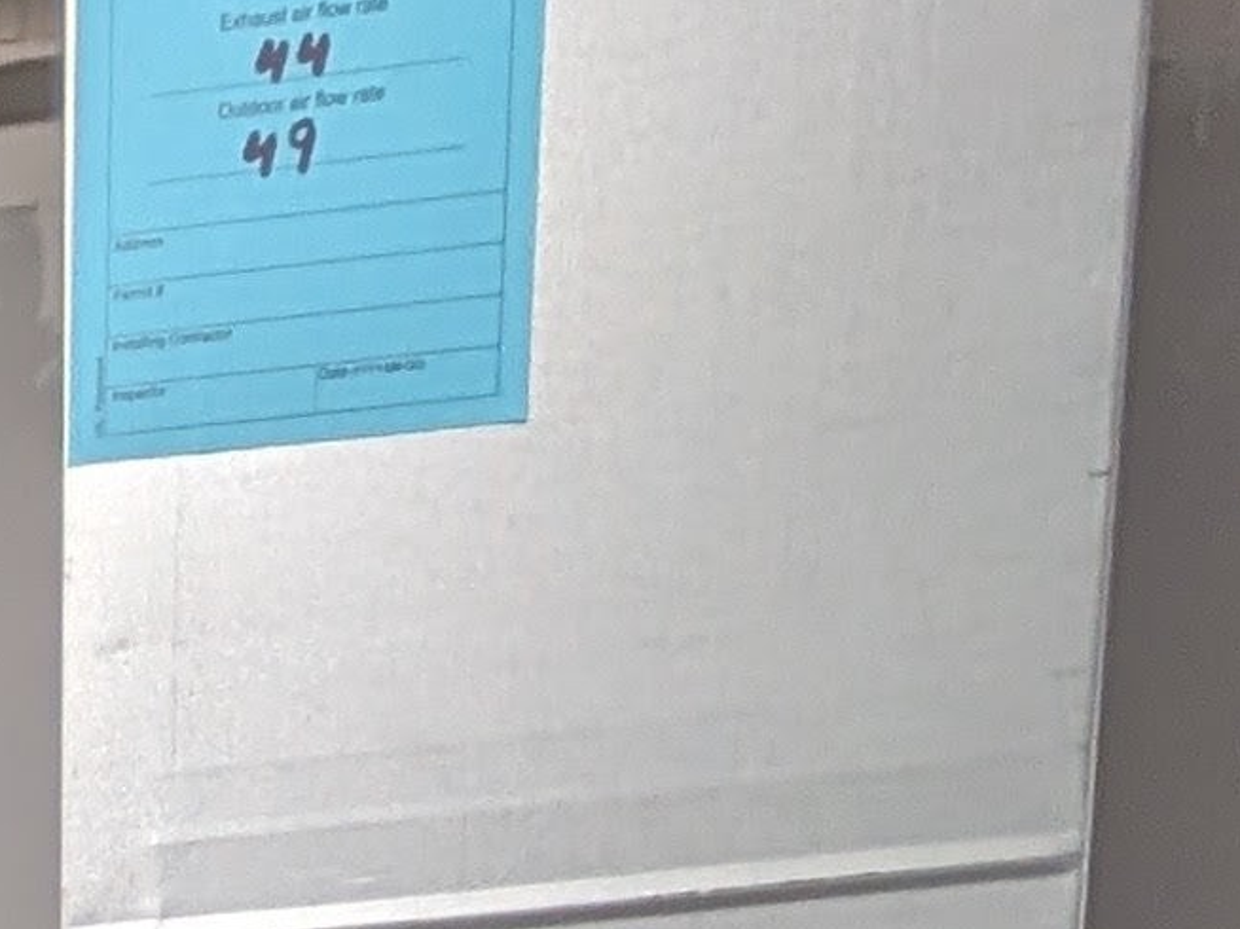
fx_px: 2686
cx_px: -254
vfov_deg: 9.4
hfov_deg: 23.7
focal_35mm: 75
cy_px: 3320
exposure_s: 1/60
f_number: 1.7
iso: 103
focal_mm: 2.02
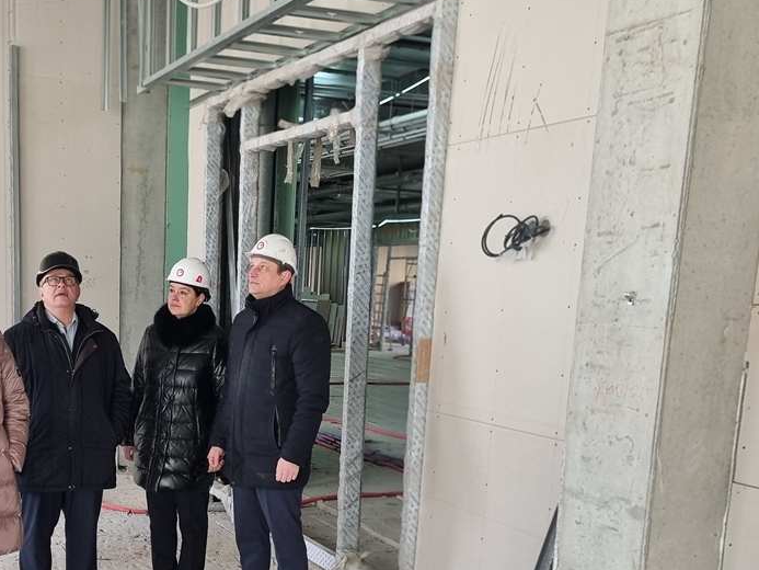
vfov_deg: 31.3
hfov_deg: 41.0
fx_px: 987
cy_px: 459
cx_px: 198
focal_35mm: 45
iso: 100
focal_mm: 5.4
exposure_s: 1/100
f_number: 1.8
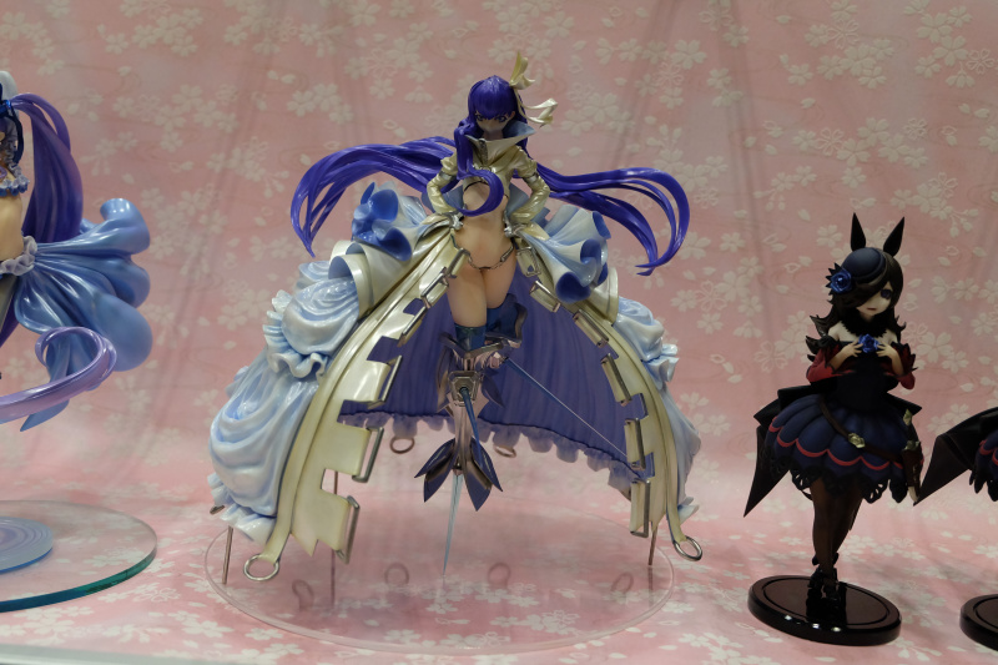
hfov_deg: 46.4
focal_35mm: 42
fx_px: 1164
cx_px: 499
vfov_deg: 31.9
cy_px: 332
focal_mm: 28.2
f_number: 4.5
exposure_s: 1/125
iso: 2000
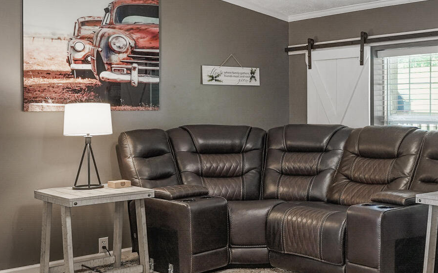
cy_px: 110
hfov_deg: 38.2
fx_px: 573
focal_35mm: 48
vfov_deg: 26.8
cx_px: 417
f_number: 8
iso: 400
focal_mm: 14
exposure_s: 1/2.5
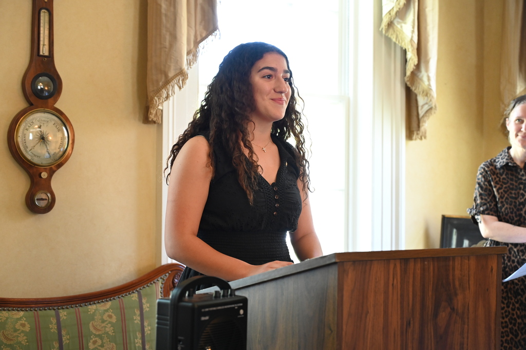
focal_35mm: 56
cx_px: 263
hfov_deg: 35.7
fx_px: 818
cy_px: 175
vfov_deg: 24.2
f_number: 4
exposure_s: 1/125
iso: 2800
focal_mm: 56
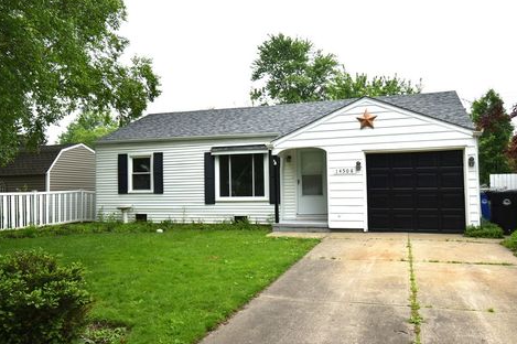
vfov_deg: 41.1
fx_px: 459
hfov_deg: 58.7
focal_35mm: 32
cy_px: 175
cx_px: 255
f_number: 8
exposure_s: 1/250
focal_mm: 20
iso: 110
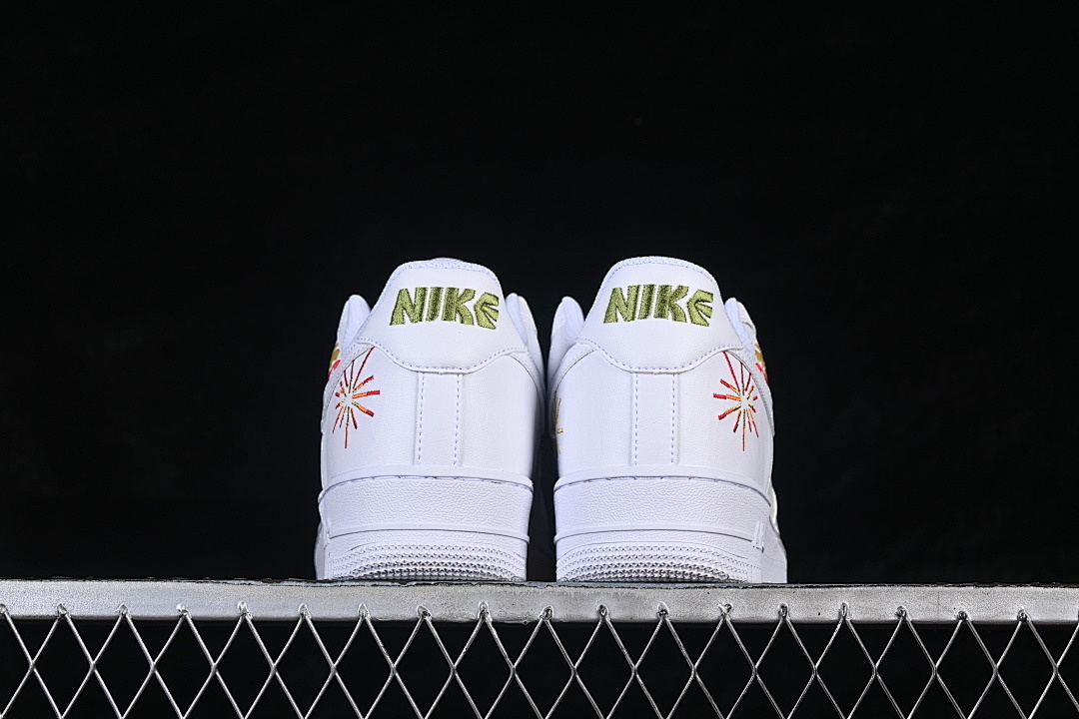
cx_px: 540
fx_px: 2248
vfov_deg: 18.2
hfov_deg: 27.0
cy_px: 360
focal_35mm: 75
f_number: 8
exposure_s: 1/80
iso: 160
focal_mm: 50
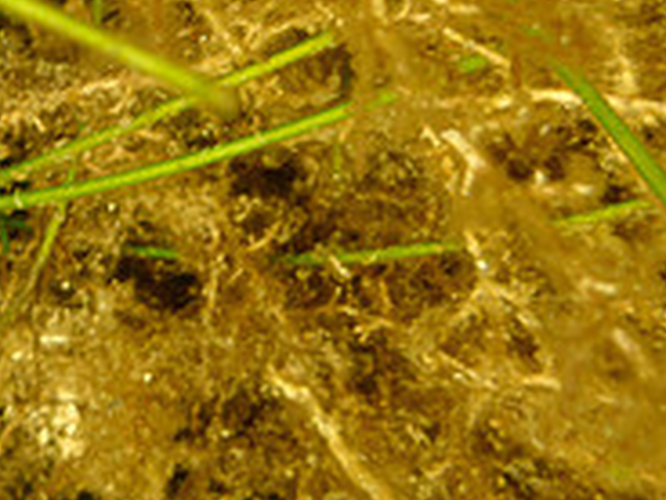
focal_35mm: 79
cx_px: -214
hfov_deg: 22.1
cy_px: -168
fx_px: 1520
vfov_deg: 17.4
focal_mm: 4.5
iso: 100
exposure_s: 1/100
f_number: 2.8
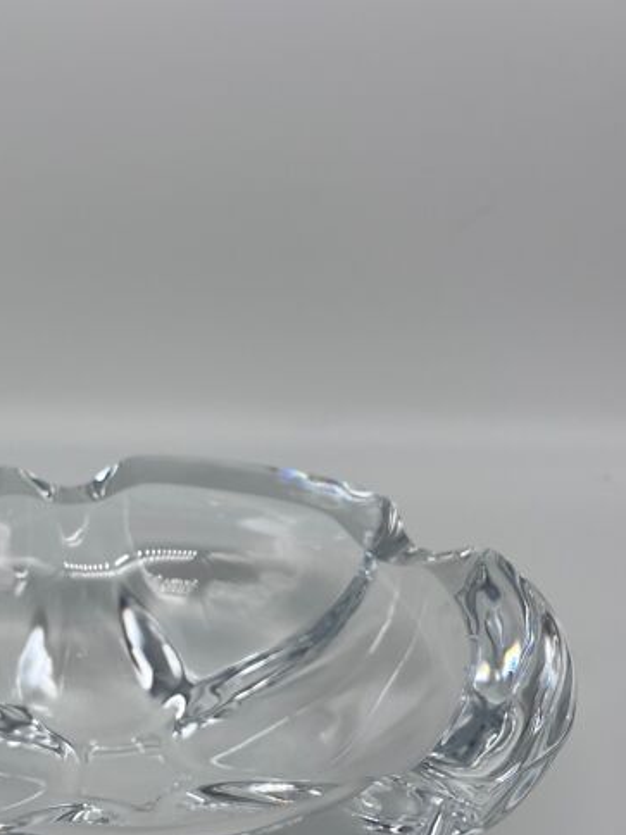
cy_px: 578
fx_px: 1037
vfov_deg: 43.0
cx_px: 152
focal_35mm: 43
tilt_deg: -27.5
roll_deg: +0.9
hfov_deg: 32.9
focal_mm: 5.1
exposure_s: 1/804
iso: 50
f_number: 1.6
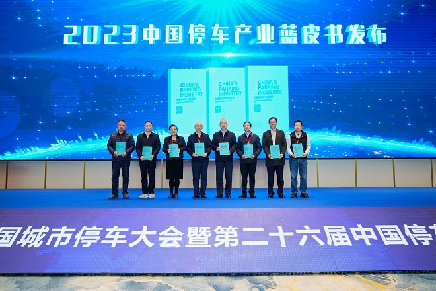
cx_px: 218
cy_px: 146
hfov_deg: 73.7
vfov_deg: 53.1
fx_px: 291
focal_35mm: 24
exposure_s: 1/160
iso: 1250
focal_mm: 24
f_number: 3.2
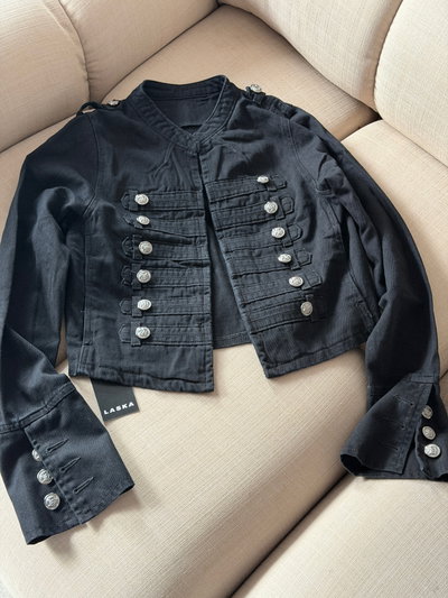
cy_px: 299
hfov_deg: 30.3
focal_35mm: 48
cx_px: 224
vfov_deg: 39.6
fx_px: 828
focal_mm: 6.76
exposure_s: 1/45
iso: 250
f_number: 1.78
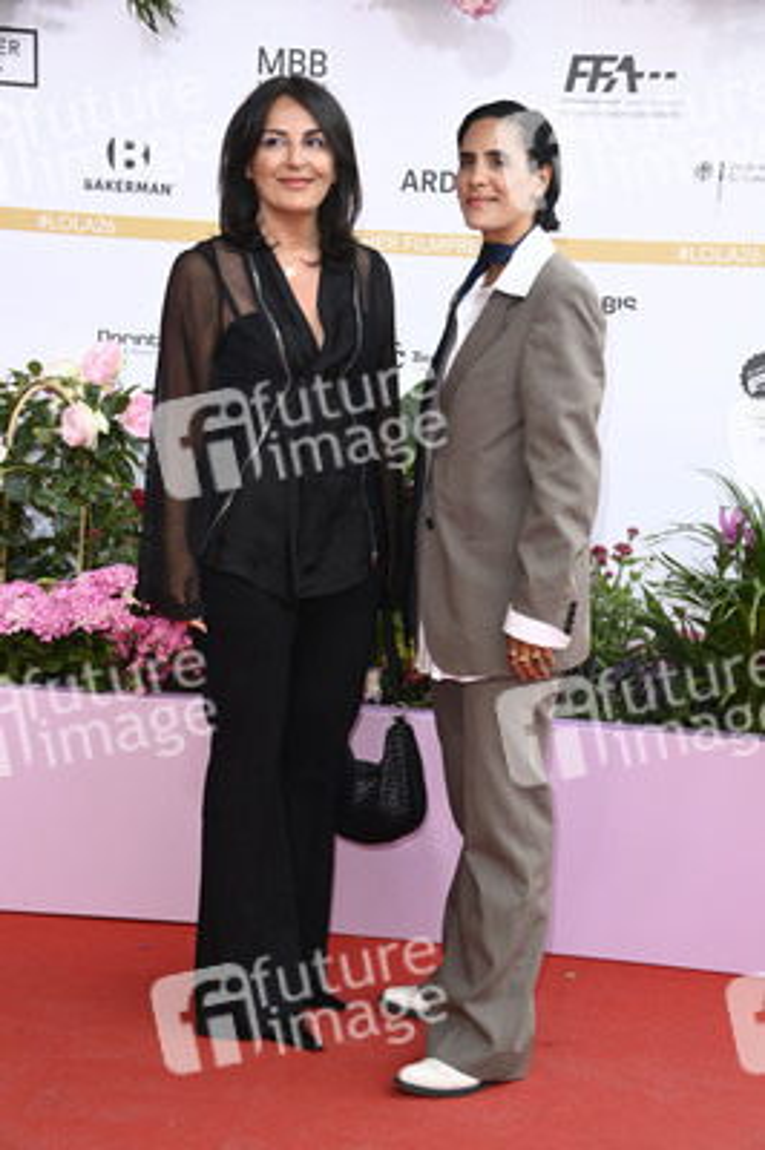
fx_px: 2171
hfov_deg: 20.0
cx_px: 382
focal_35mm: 68
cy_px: 575
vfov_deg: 29.7
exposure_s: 1/250
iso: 640
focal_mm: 68
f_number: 5.6
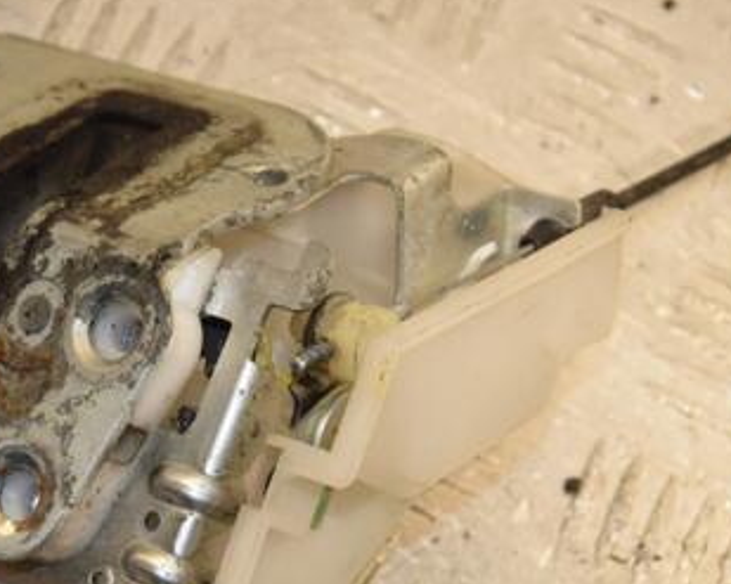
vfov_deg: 12.5
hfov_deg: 15.6
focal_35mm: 123
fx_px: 2658
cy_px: 381
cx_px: 225
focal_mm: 45
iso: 800
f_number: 6.3
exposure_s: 1/200
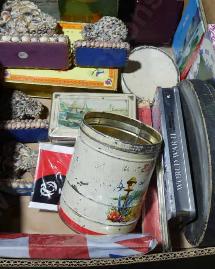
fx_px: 374
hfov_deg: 32.0
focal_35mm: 47
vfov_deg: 38.8
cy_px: 78
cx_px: 93
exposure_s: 1/80
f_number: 3.6
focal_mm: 16
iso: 200
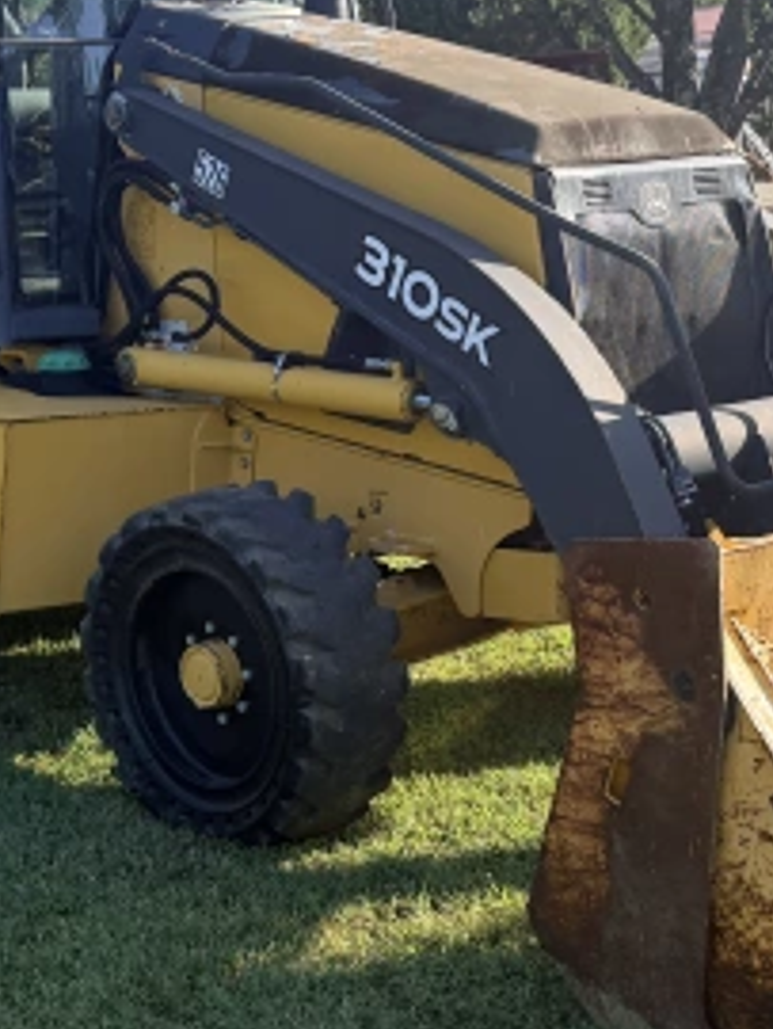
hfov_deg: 20.5
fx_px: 2111
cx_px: 168
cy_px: 503
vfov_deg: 27.4
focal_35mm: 71
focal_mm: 6.76
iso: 100
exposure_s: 1/1689
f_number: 1.78
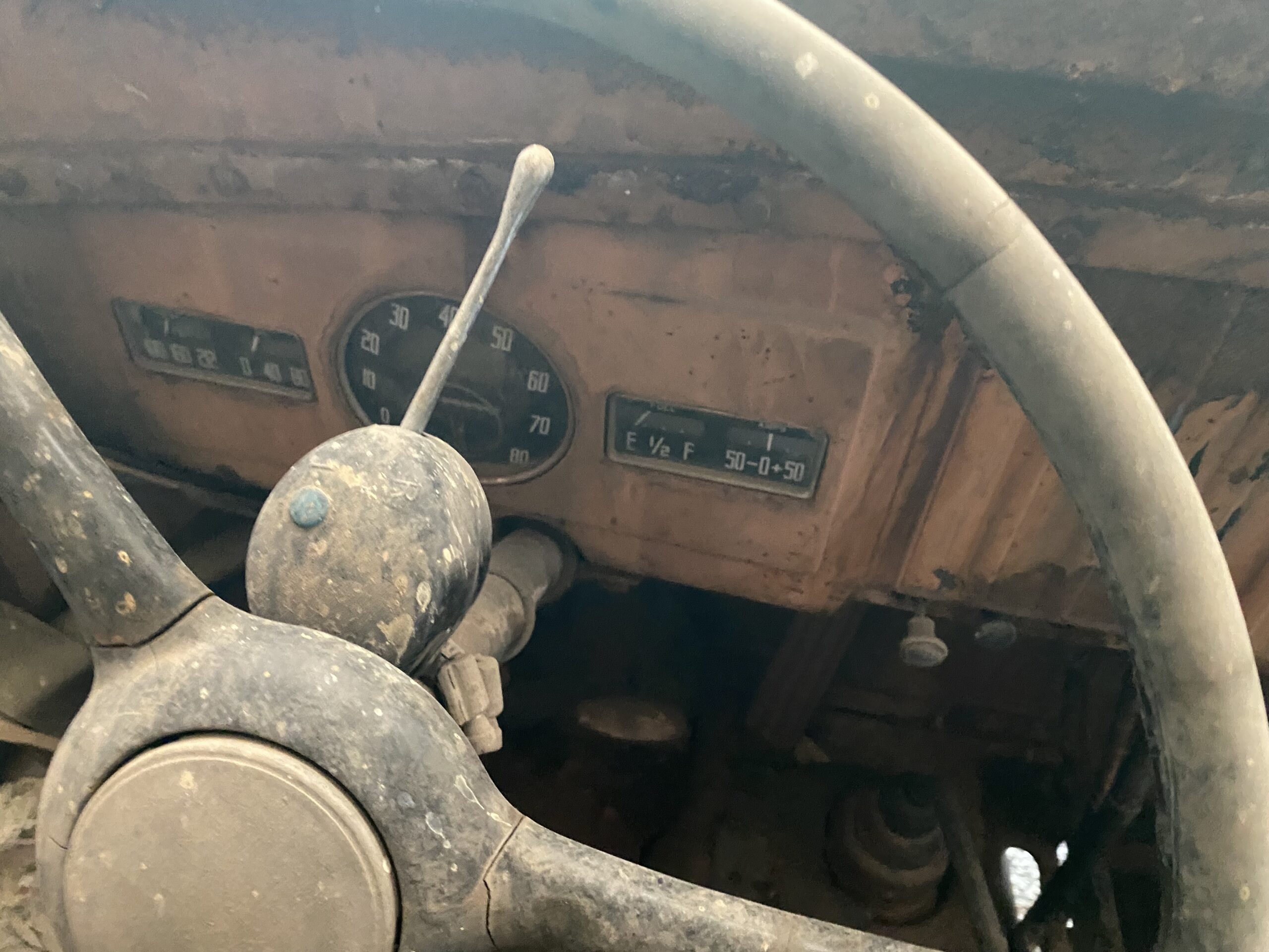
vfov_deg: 53.1
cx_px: 634
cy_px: 476
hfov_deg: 67.3
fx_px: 953
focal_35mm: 26
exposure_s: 1/30
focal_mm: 4.25
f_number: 1.8
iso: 800
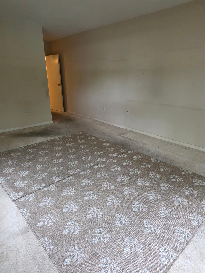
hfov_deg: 58.9
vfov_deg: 73.9
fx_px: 182
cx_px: 102
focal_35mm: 23
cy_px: 136
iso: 500
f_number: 1.7
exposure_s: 1/120
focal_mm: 6.3
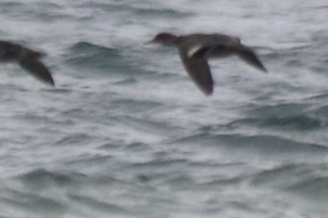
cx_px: -150
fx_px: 14182
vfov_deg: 0.9
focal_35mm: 1559
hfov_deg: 1.3
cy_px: -49
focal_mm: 300
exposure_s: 1/1250
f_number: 6.3
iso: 640
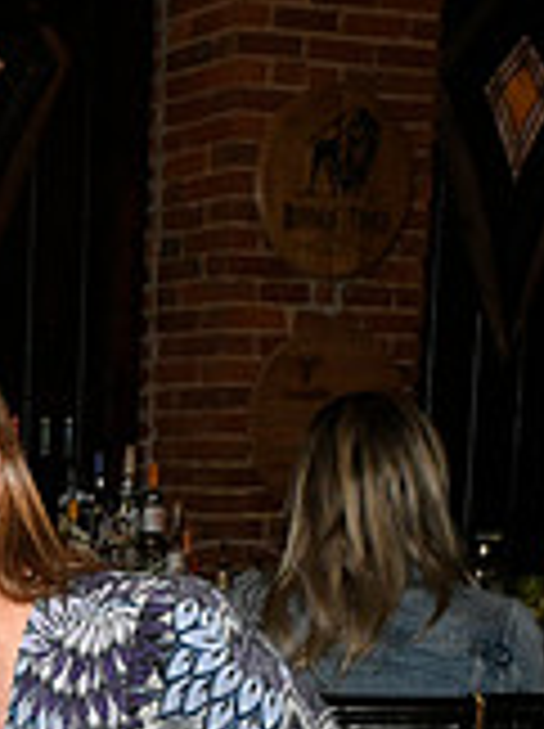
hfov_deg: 12.6
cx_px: -436
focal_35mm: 107
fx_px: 2248
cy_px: 830
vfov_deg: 17.7
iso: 6400
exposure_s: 1/60
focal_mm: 31
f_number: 11
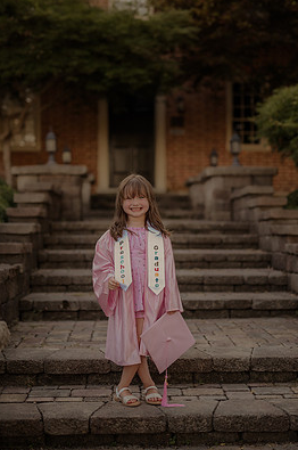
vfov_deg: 35.1
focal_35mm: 57
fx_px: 710
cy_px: 231
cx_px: 159
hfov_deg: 23.7
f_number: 2
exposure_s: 1/250
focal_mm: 50
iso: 80
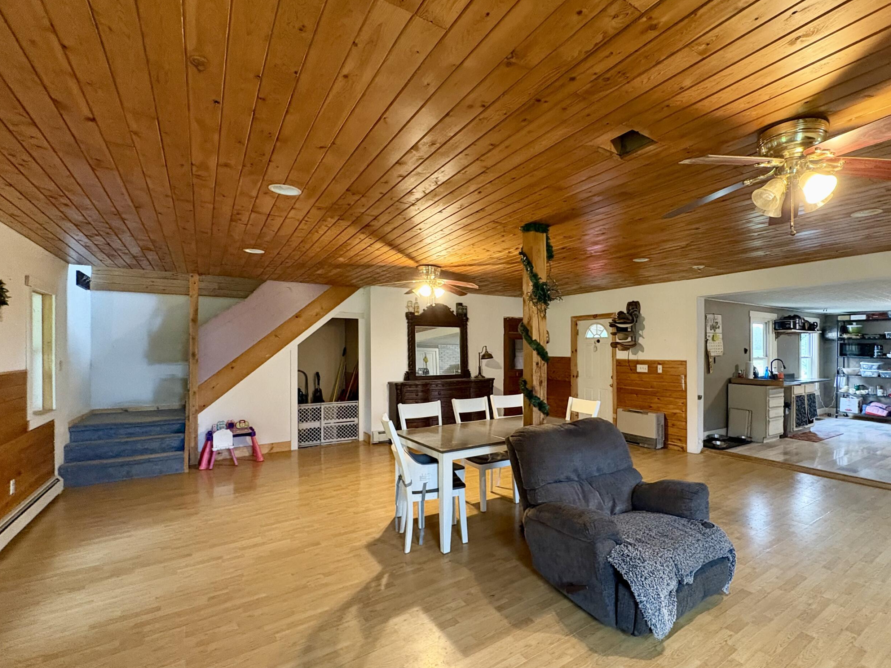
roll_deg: +0.8
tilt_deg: -0.4
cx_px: 514
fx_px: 438
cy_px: 351
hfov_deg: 90.3
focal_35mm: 17
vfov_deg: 74.7
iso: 640
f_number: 2.2
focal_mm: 2.22
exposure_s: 1/60
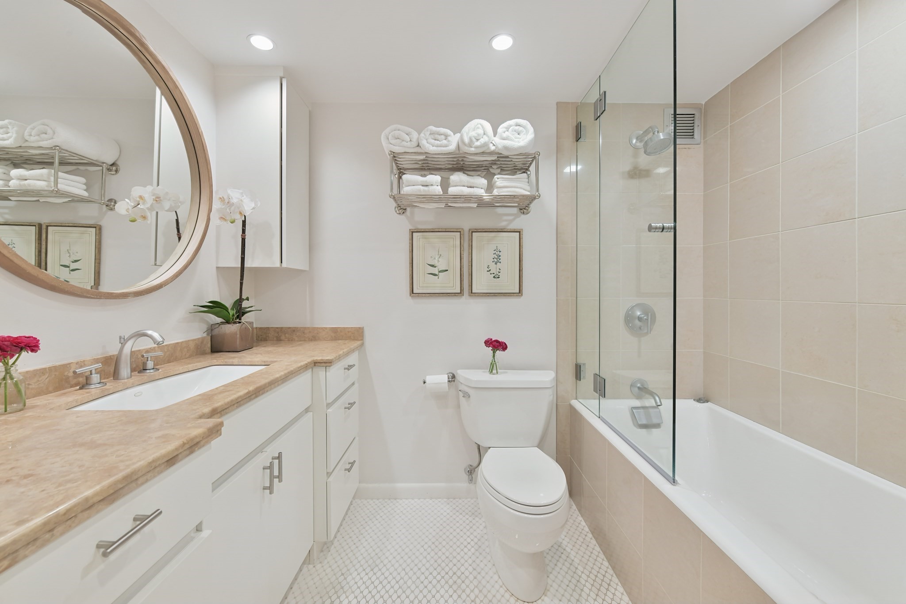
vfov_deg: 81.2
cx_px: 453
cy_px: 302
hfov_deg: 104.3
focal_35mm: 14
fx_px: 352
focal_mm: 14
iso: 640
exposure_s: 1/15
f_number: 9
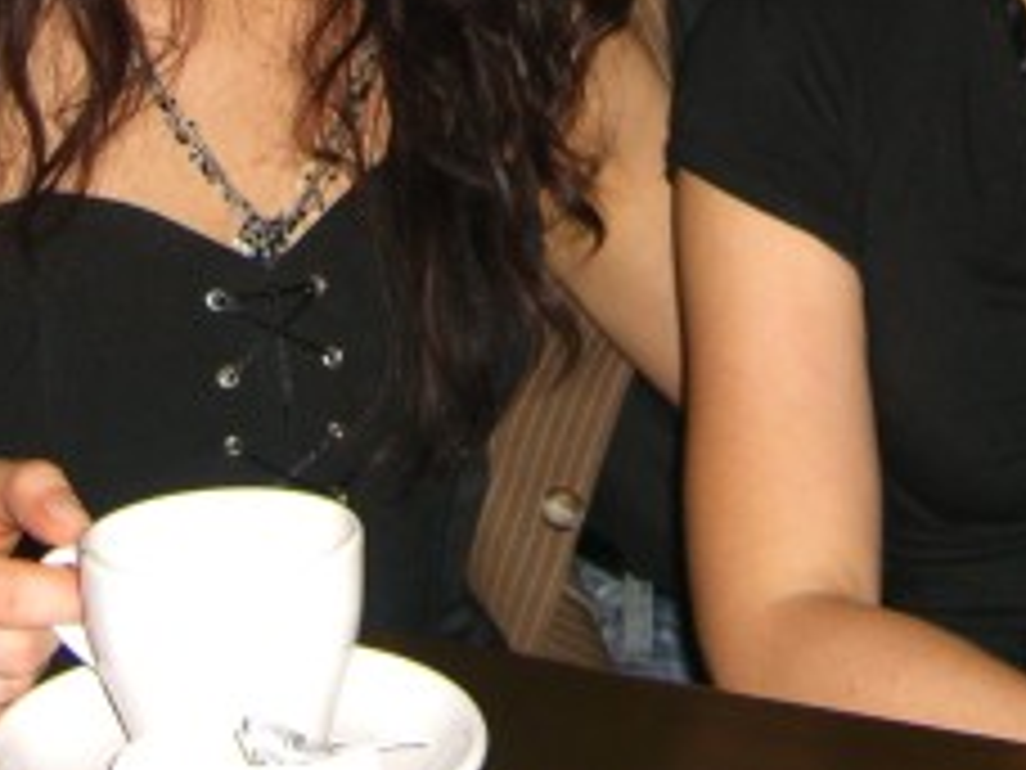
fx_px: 2964
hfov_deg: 19.6
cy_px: -239
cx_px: 603
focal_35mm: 100
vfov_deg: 14.2
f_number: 2.8
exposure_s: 1/60
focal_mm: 7.9
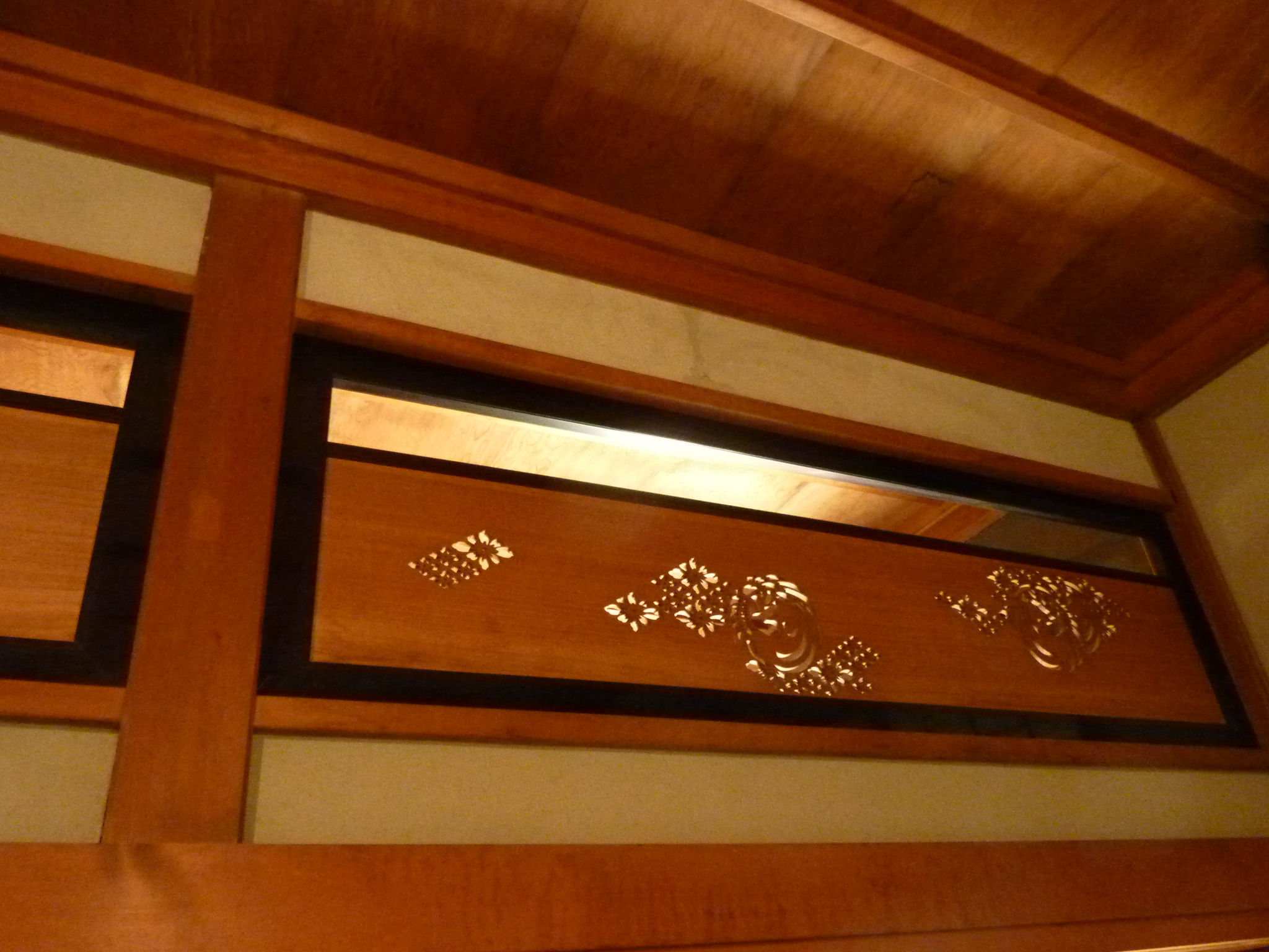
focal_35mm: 25
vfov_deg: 54.9
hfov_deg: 69.4
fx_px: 916
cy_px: 476
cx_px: 634
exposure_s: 1/10
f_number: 3.3
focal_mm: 4.1
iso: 800
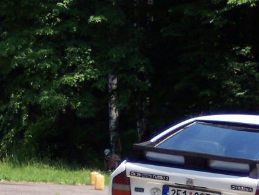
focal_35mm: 152
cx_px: 214
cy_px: 125
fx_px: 1137
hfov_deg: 12.9
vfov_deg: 9.8
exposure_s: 1/700
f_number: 3.8
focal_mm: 16
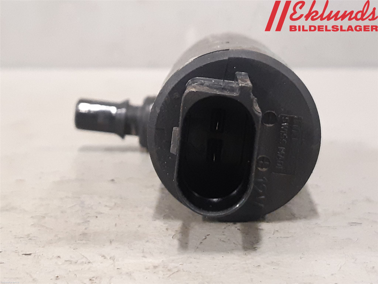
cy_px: 142
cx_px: 189
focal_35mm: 26
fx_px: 284
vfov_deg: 53.1
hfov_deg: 67.3
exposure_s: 1/50
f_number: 1.7
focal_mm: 3.93
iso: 320
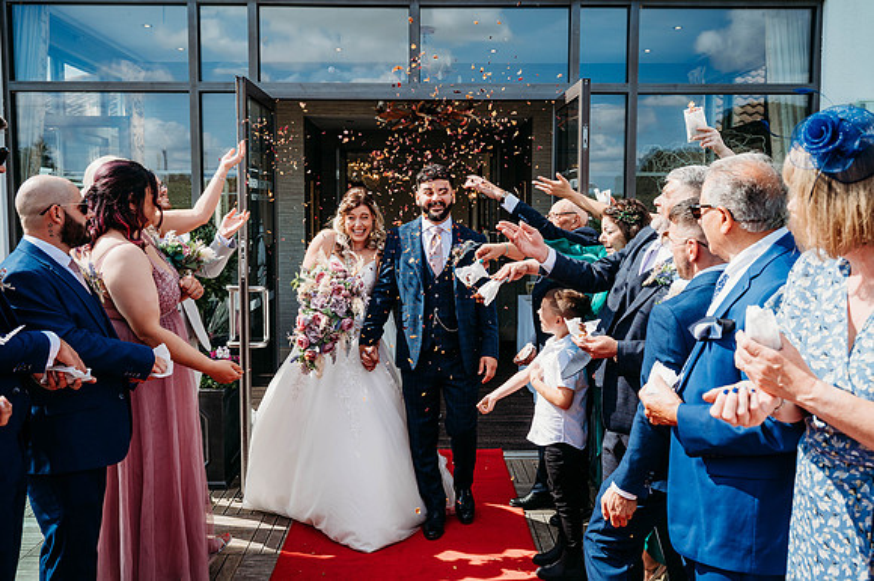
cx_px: 437
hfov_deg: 55.8
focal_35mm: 34
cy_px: 290
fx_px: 825
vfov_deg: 38.8
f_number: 5
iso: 200
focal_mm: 34
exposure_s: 1/800
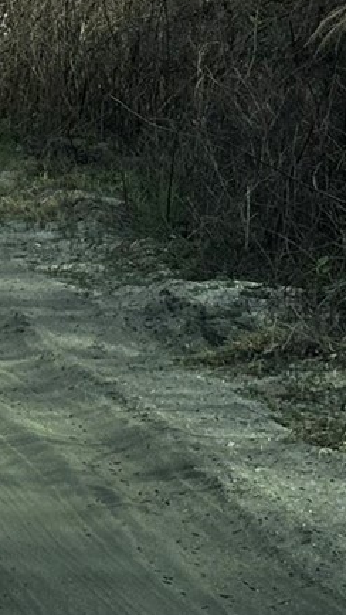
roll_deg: +0.6
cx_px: -479
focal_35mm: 209
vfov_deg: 10.2
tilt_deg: +0.7
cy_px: -115
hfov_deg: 5.6
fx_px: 3410
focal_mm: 5.96
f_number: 1.6
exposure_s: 1/1592
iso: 32
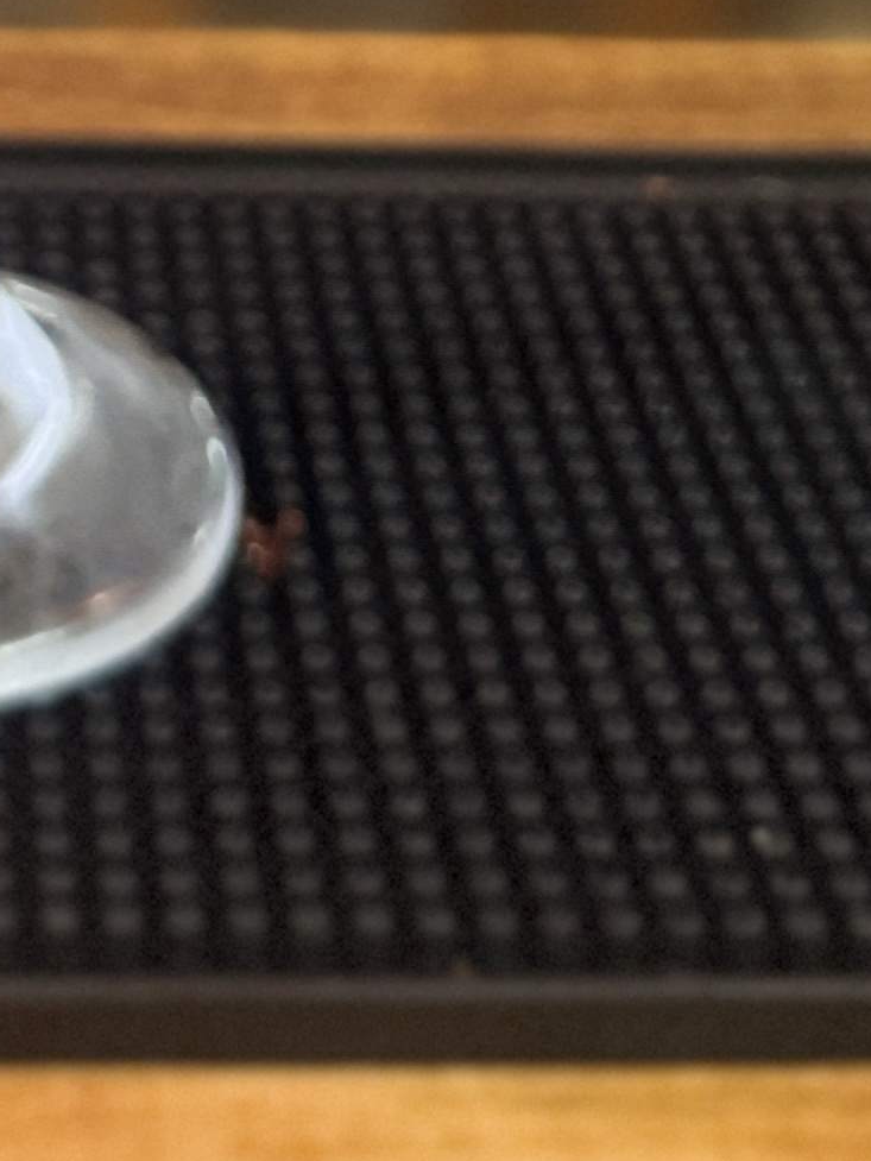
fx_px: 3321
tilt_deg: -11.7
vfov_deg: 16.7
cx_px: -76
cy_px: -888
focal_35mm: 99
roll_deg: +0.6
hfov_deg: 14.6
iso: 1000
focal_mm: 6.76
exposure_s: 1/40
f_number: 1.78
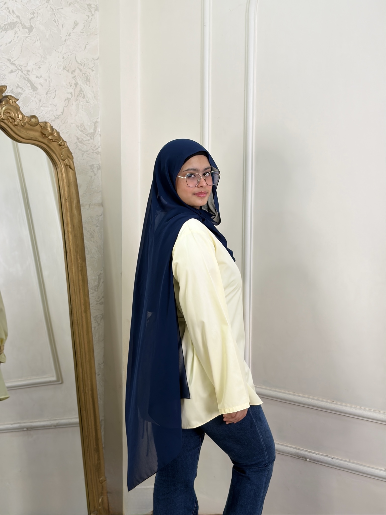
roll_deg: +0.3
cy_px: 258
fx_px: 773
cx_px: 193
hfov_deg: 28.0
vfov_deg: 36.8
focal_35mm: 52
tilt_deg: -6.4
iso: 32
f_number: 1.6
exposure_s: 1/100
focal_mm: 5.96
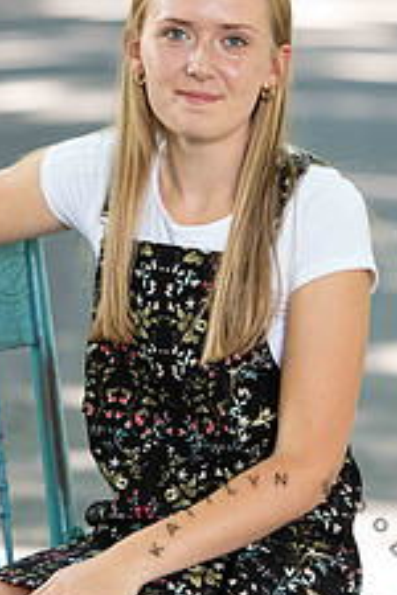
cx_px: 116
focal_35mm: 320
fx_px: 5293
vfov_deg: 6.4
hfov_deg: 4.3
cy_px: 190
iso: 640
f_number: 3.5
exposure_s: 1/200
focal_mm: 160
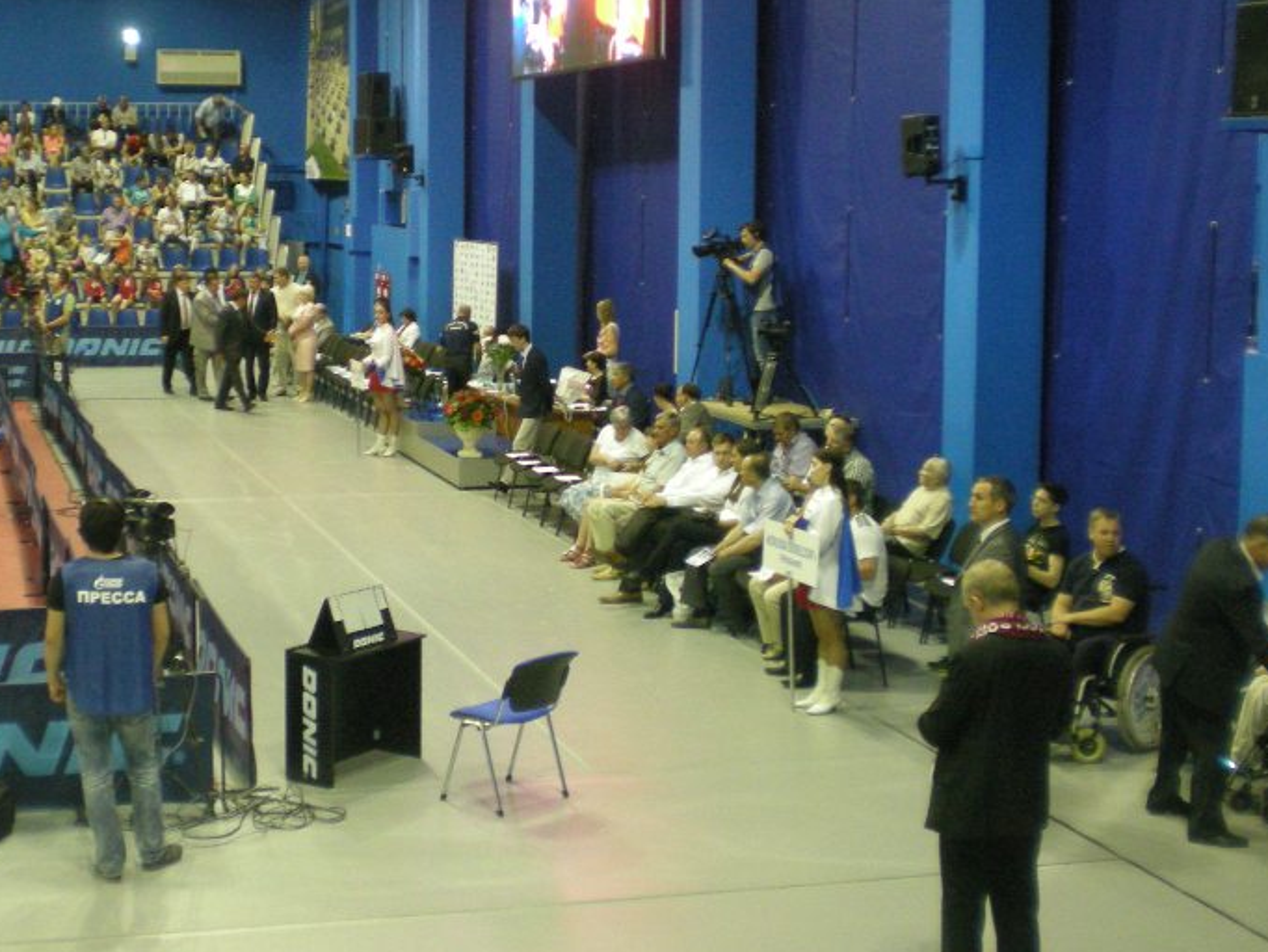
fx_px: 2089
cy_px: 372
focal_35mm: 57
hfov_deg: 33.5
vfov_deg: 25.6
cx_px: 432
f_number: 3.1
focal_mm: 6.3
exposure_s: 1/30
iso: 292
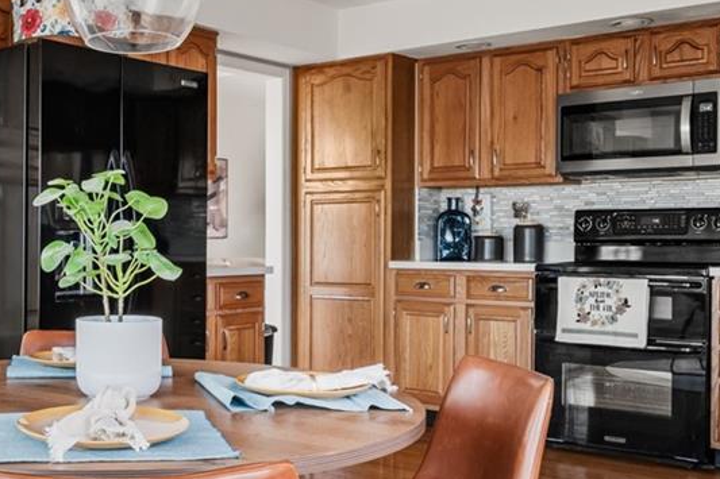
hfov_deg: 39.1
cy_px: 254
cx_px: 118
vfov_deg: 28.1
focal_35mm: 48
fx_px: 960
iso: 500
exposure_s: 1/4
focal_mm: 16
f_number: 11
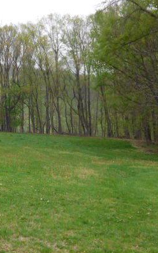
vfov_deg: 26.8
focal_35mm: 77
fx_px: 530
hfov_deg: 16.7
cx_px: 18
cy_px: 147
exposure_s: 1/160
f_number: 4
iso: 125
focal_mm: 8
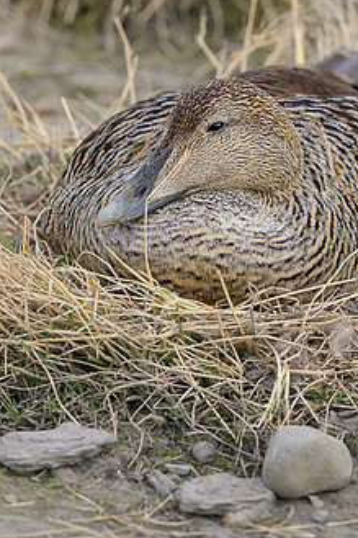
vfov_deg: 6.5
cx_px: 105
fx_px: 4733
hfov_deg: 4.3
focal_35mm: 317
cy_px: 229
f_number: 5.6
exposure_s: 1/1250
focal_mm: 180
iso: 800
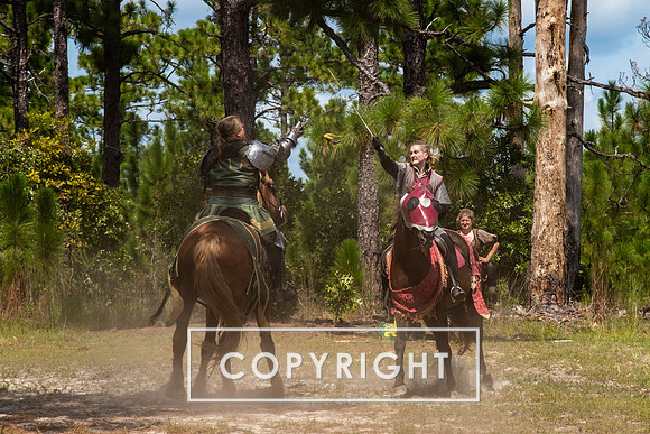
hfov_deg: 10.3
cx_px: 389
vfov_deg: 6.9
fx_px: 3605
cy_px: 174
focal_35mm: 200
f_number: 8
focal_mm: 120
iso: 100
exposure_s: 1/400
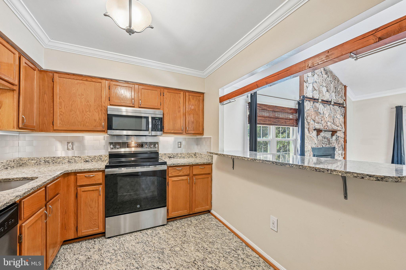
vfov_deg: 81.2
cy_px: 135
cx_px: 203
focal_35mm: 14
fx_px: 158
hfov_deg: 104.3
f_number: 8
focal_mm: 14
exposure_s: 1/8
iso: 400
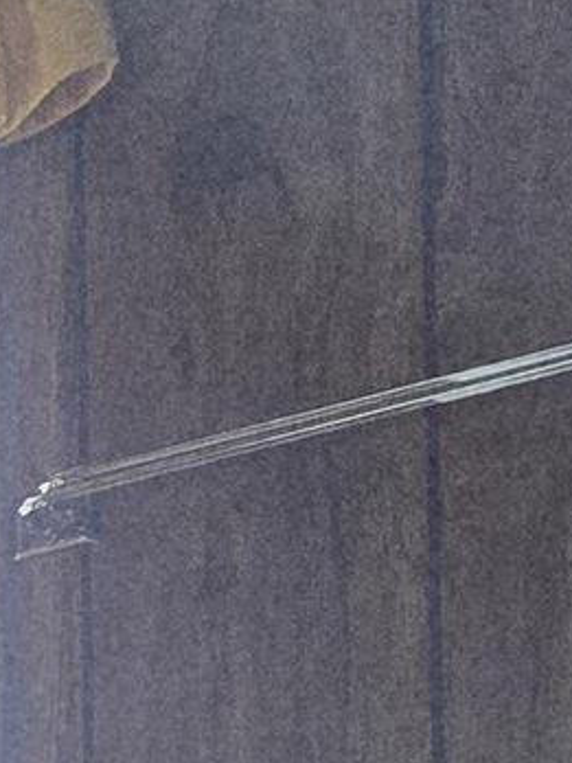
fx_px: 1895
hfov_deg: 12.4
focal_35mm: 86
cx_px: -903
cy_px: 1451
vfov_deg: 17.5
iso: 640
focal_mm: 2.2
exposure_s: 1/60.2
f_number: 2.2
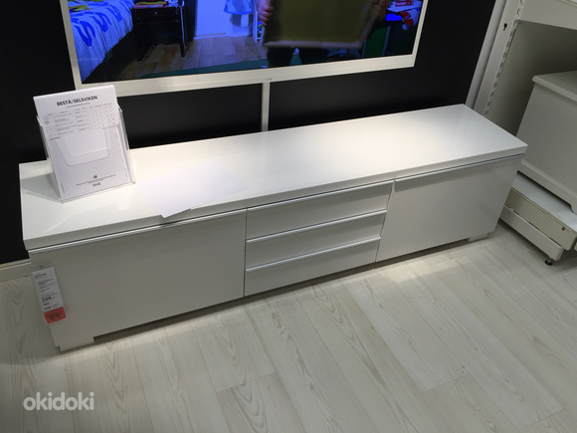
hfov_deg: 60.0
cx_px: 293
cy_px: 212
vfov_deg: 46.8
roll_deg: -4.9
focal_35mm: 30
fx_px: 500
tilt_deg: -35.1
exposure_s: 1/100
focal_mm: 4.15
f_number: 2.2
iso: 32
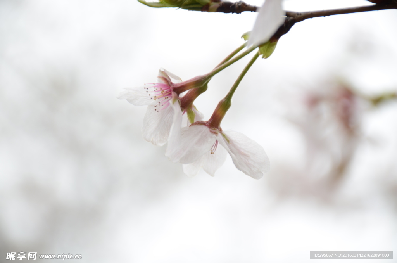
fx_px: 1915
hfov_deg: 11.8
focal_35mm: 174
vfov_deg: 7.9
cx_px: 198
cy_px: 132
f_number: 5.6
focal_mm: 116
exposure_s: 1/30
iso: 100
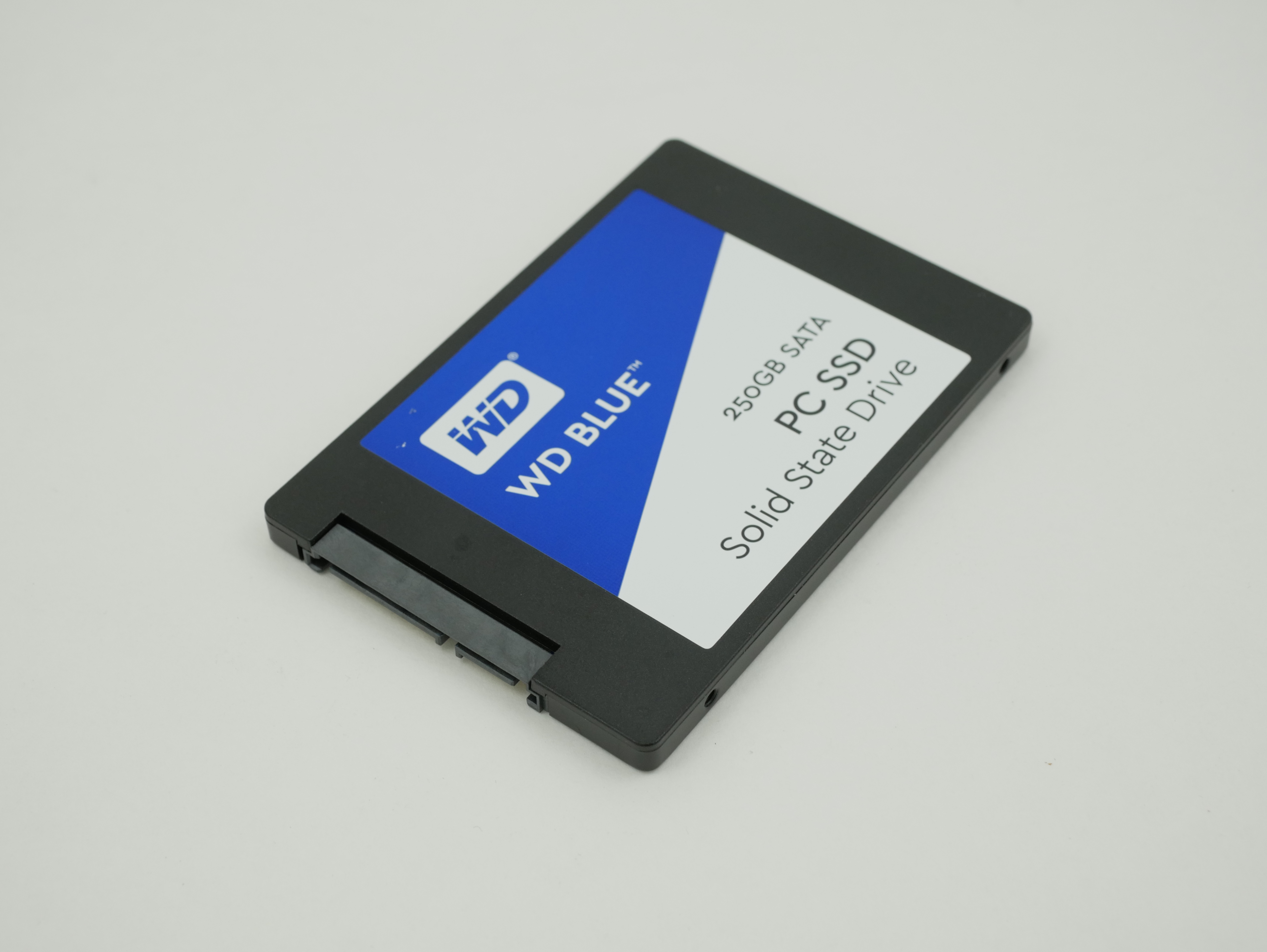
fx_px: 2197
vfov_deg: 24.4
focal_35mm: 60
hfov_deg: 32.2
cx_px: 634
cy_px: 476
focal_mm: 30
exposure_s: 1/125
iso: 400
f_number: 5.6
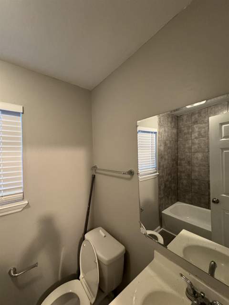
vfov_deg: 102.1
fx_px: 123
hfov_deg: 85.7
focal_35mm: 14
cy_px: 152
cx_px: 114
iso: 800
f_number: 2.2
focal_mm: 2.22
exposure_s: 1/60
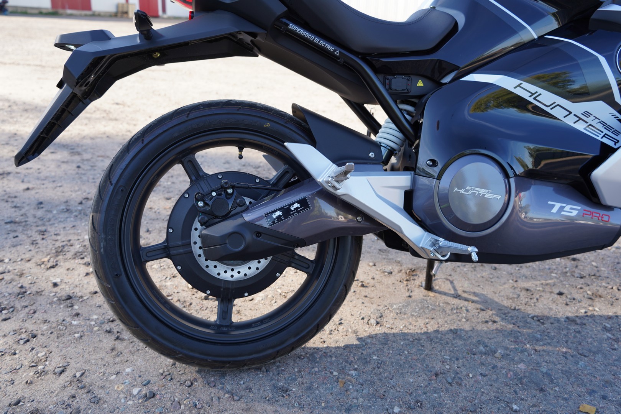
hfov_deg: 63.7
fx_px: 500
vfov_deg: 45.0
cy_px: 207
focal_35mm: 29
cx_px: 310
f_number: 5
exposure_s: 1/100
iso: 100
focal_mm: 29
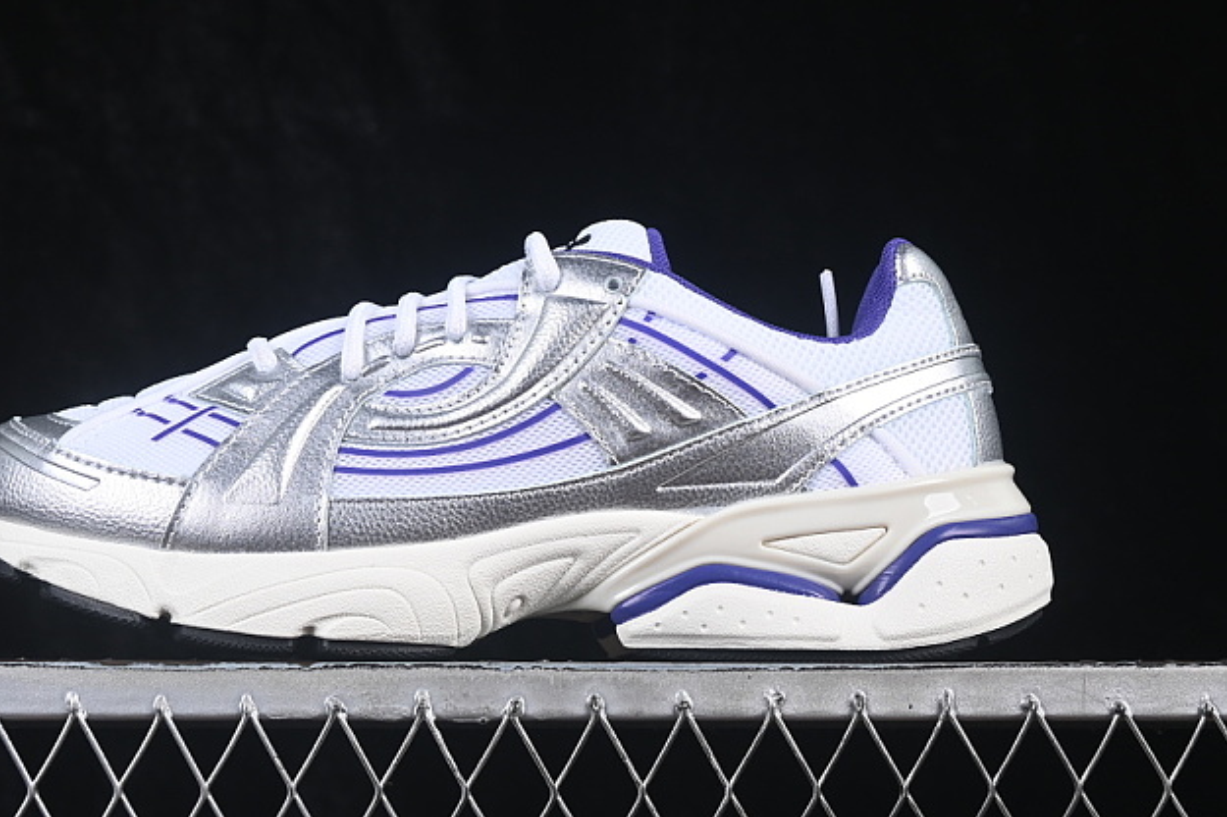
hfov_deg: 21.2
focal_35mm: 96
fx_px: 3270
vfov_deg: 14.2
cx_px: 510
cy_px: 335
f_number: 8
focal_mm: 50
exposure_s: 1/80
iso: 160
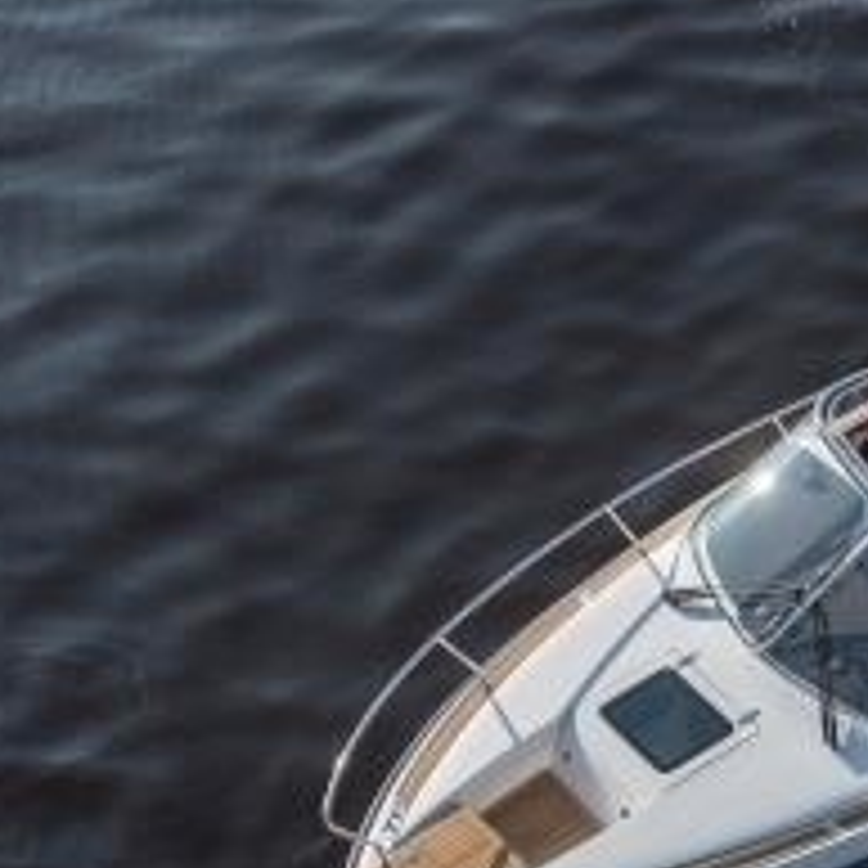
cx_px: 760
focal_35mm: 89
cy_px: 632
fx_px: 2525
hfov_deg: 19.2
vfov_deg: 19.4
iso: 100
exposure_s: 1/400
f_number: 6.3
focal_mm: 45
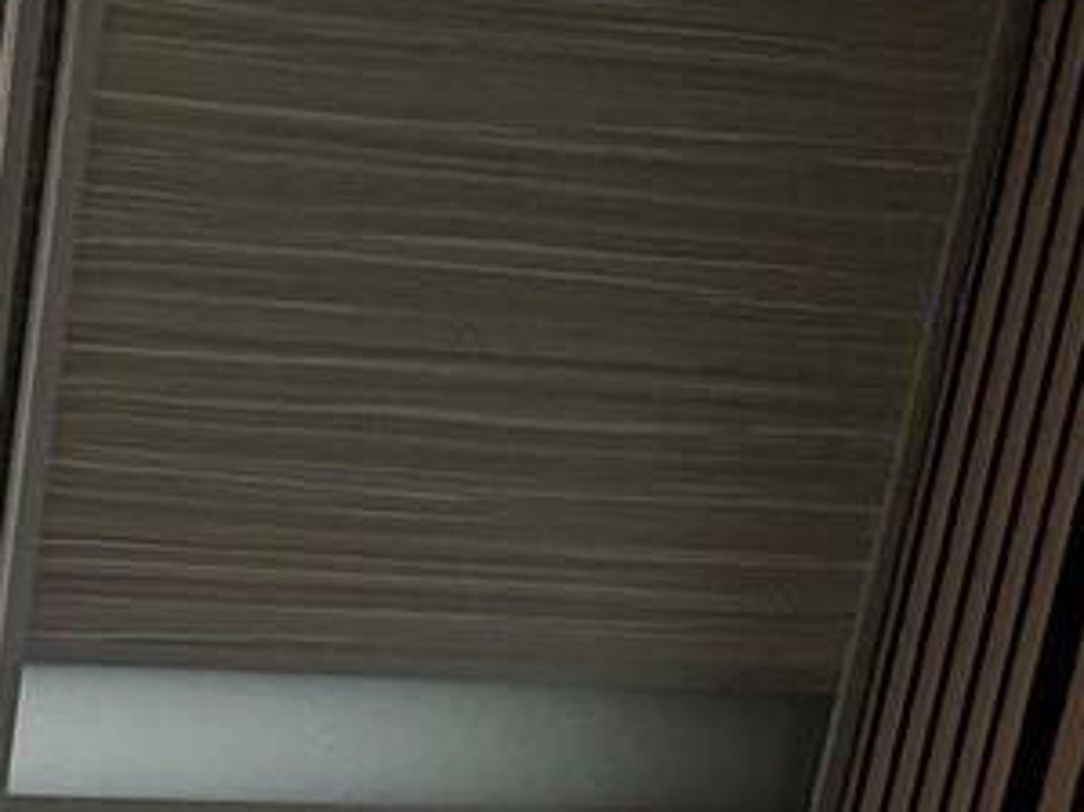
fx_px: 2348
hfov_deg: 20.4
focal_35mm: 75
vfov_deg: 16.3
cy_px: 1483
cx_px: -740
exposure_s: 1/120
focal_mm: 2.22
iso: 320
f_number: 2.2
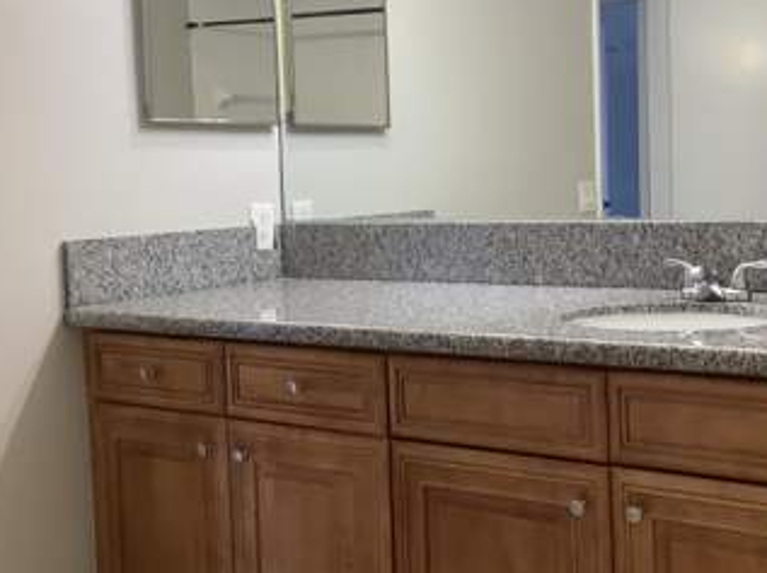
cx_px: 566
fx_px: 1040
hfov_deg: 39.5
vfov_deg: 30.7
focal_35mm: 47
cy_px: 219
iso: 80
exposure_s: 1/60
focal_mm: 3.3
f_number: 2.4
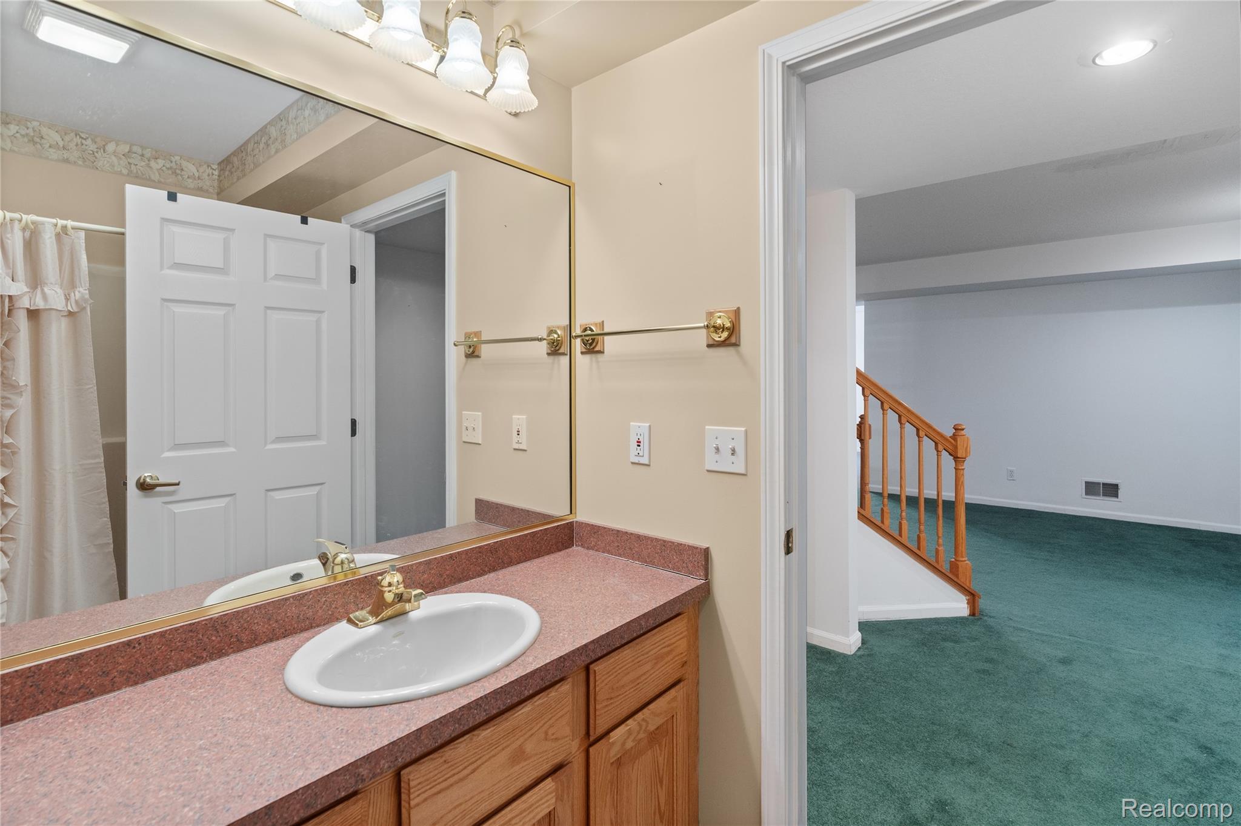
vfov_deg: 73.7
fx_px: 551
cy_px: 413
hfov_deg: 96.8
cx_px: 620
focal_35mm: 16
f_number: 5.6
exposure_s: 1/30
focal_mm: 16
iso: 500
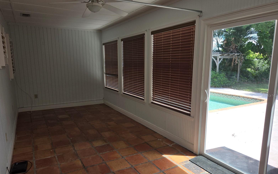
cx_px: 137
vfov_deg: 49.2
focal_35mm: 25
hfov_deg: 72.5
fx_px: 189
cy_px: 95
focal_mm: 5.4
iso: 25
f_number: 1.8
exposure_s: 1/279
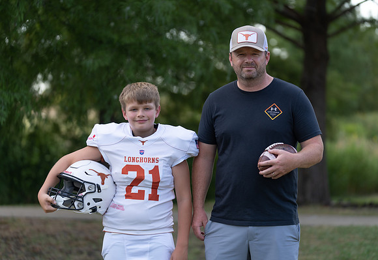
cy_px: 126
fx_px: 1351
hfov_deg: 15.9
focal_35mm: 127
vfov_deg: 11.0
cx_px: 201
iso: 100
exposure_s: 1/400
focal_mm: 121
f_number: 2.8
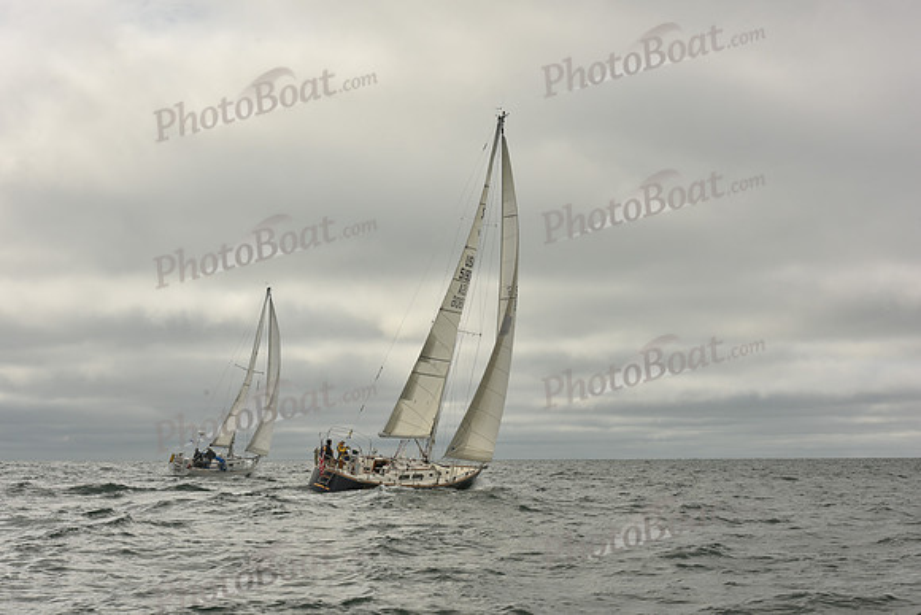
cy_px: 308
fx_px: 1791
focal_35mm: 70
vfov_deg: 19.5
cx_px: 460
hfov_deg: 28.8
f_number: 13
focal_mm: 70
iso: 320
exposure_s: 1/800
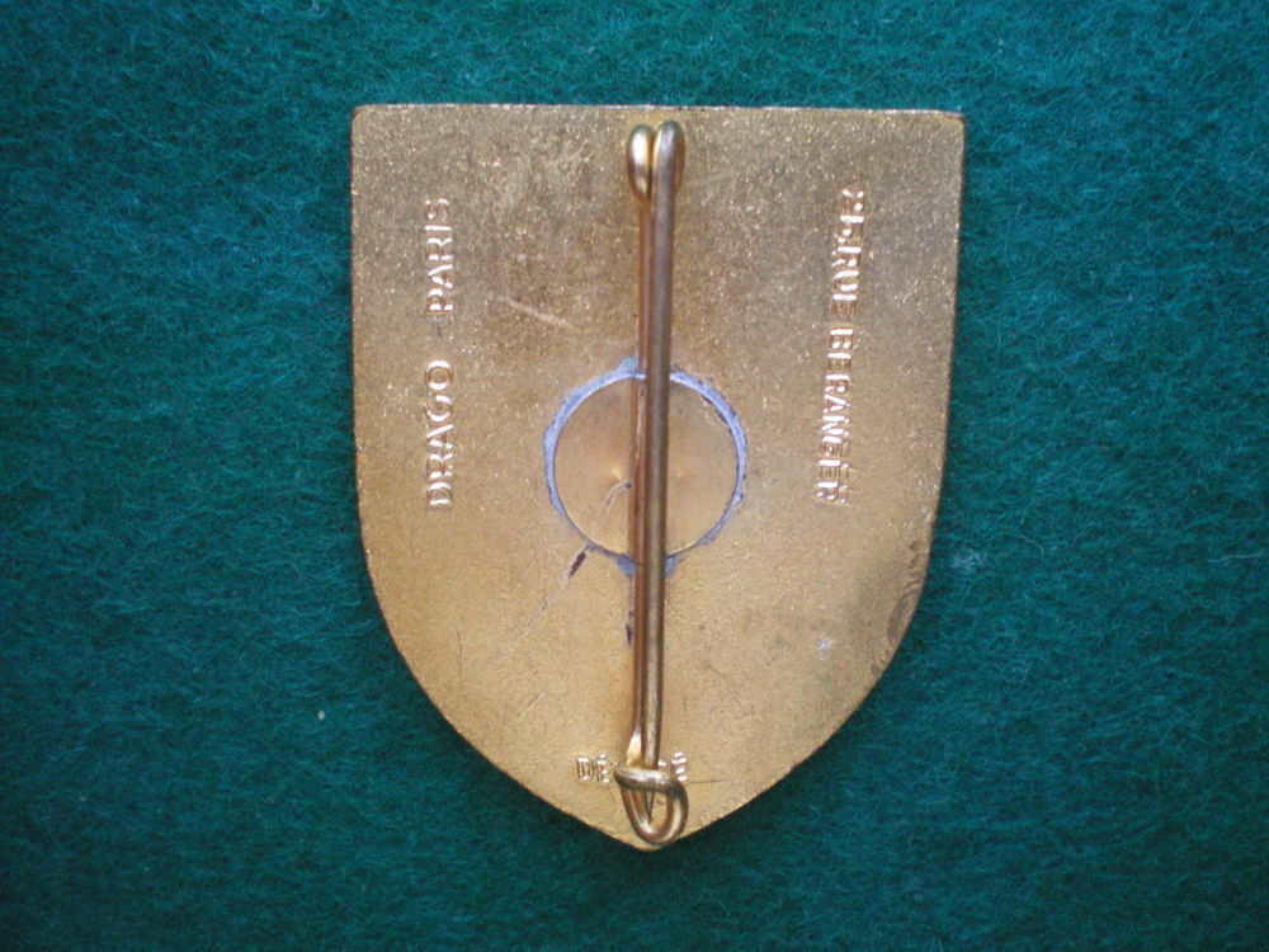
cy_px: 476
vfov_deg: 37.7
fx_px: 1393
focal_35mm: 38
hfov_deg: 49.0
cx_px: 634
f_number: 3.1
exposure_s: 1/40
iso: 400
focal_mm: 6.3
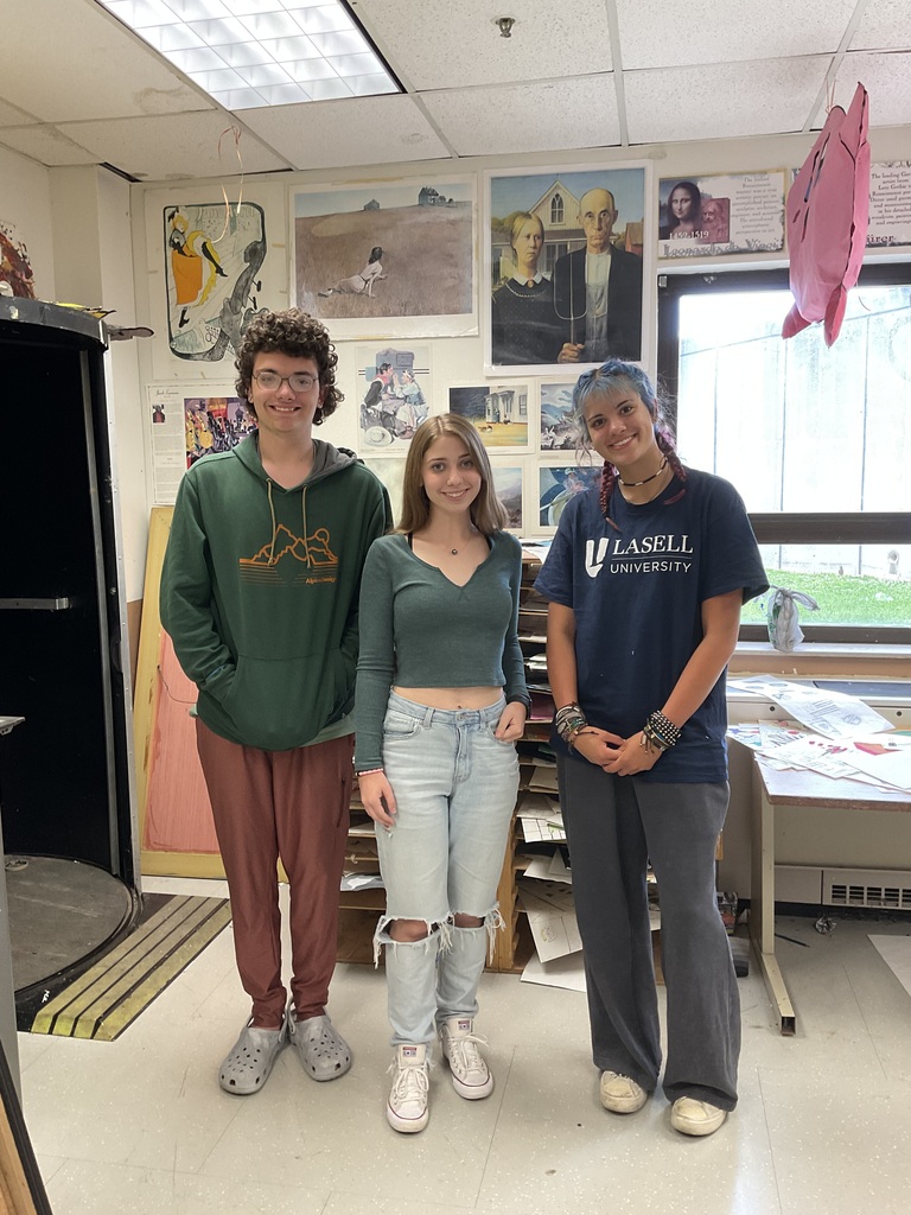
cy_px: 608
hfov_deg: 48.2
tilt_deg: -7.7
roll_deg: -1.7
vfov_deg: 61.7
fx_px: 1018
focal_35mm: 29
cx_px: 456
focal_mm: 3
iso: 80
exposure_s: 1/60
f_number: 1.8
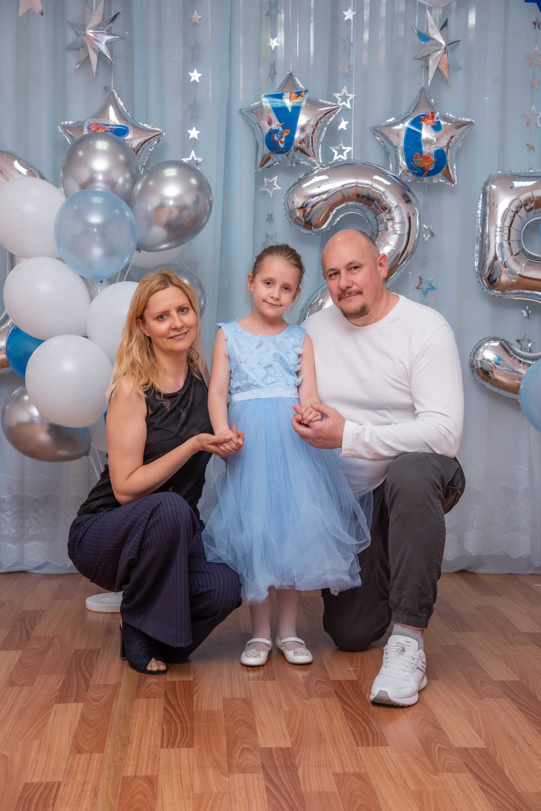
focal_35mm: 55
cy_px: 406
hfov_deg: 24.6
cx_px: 270
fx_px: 1239
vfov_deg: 36.2
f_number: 7.1
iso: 640
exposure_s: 1/160
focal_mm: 55
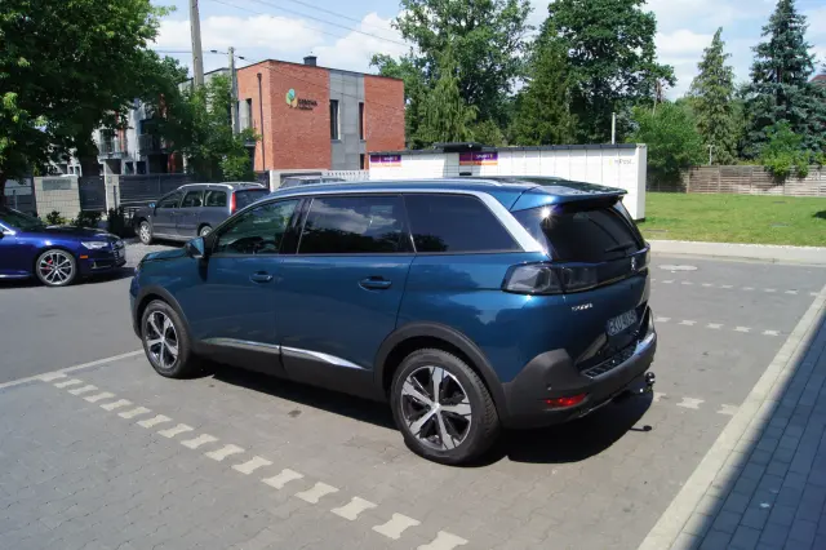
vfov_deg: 47.9
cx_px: 413
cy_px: 275
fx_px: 619
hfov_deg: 67.4
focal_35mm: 27
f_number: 11
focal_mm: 18
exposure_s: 1/80
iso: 100
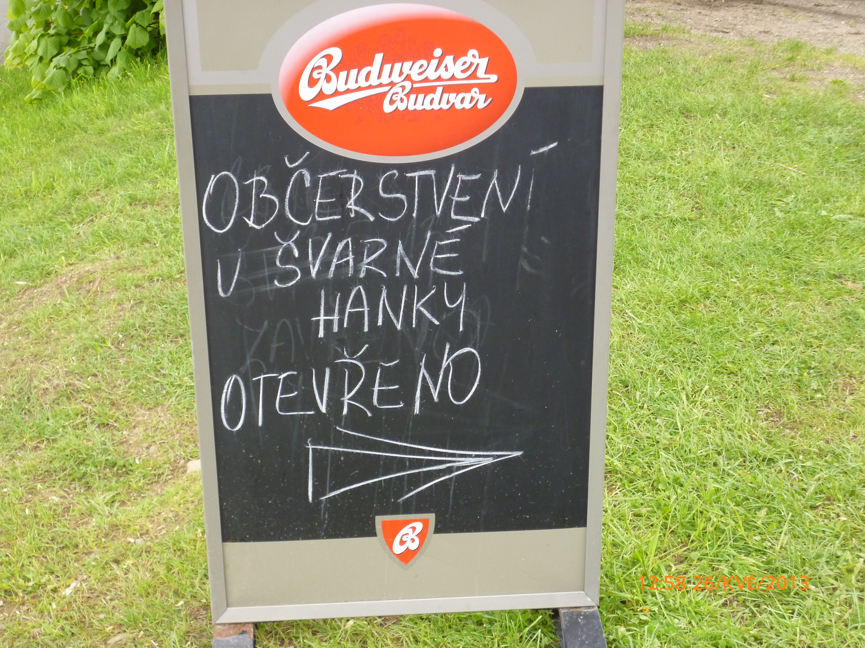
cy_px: 324
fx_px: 1399
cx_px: 432
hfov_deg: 34.3
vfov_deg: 26.1
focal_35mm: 56
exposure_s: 1/80
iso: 250
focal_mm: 10
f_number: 4.4
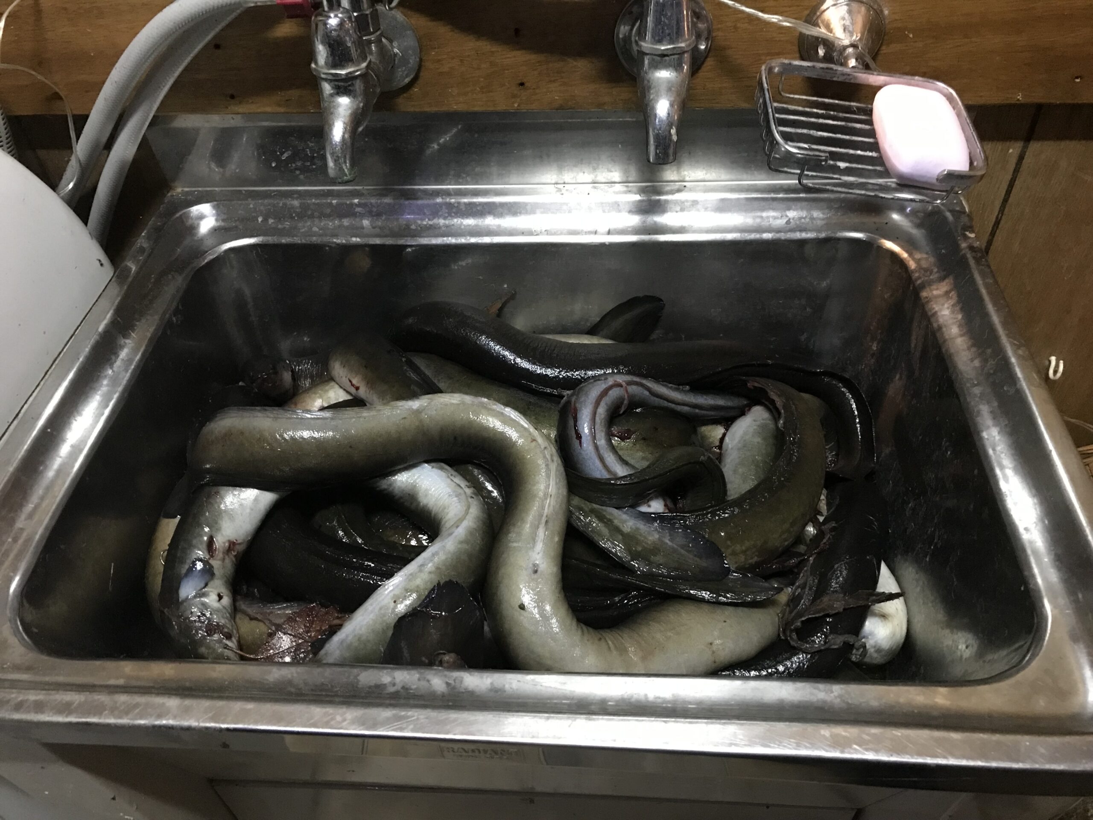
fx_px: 884
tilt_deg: -46.3
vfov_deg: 49.7
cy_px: 410
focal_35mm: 28
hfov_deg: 63.4
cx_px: 546
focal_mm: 3.99
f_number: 1.8
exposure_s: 1/6
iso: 100
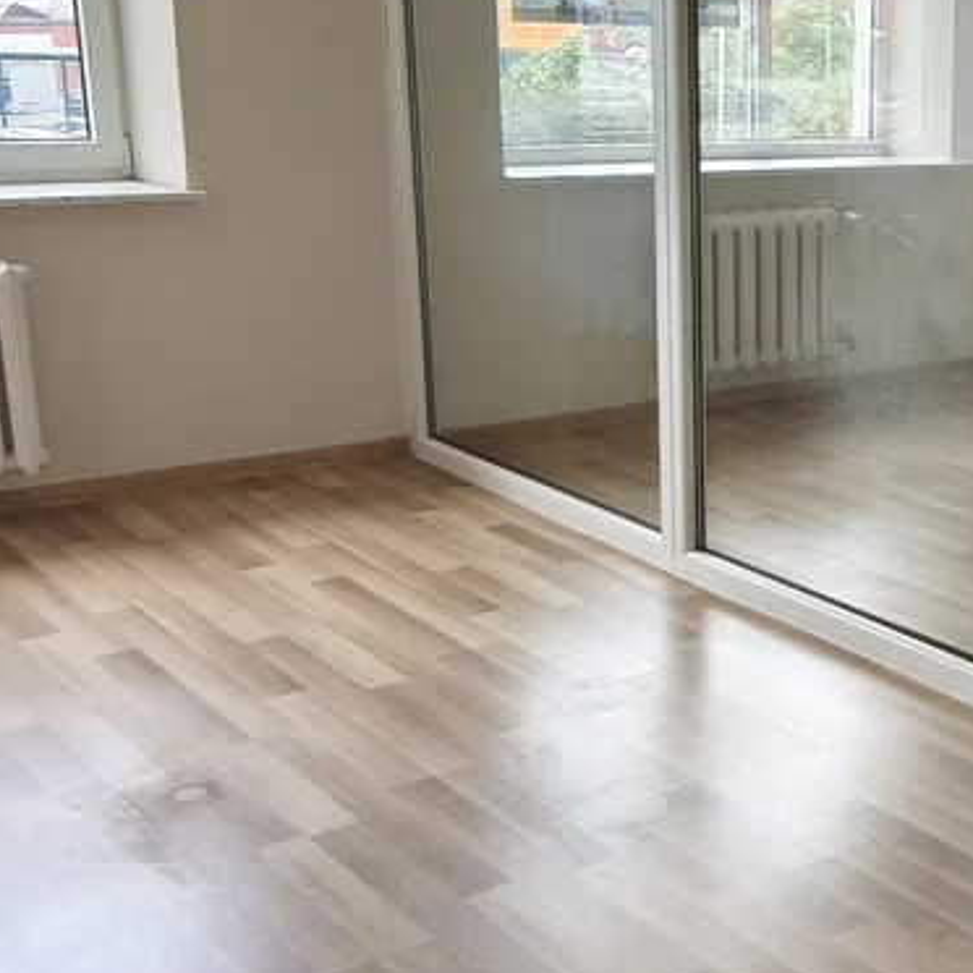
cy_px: 507
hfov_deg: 27.4
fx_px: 1813
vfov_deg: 30.0
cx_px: 1085
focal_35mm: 57
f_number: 2.2
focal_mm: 1.91
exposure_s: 1/50
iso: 100
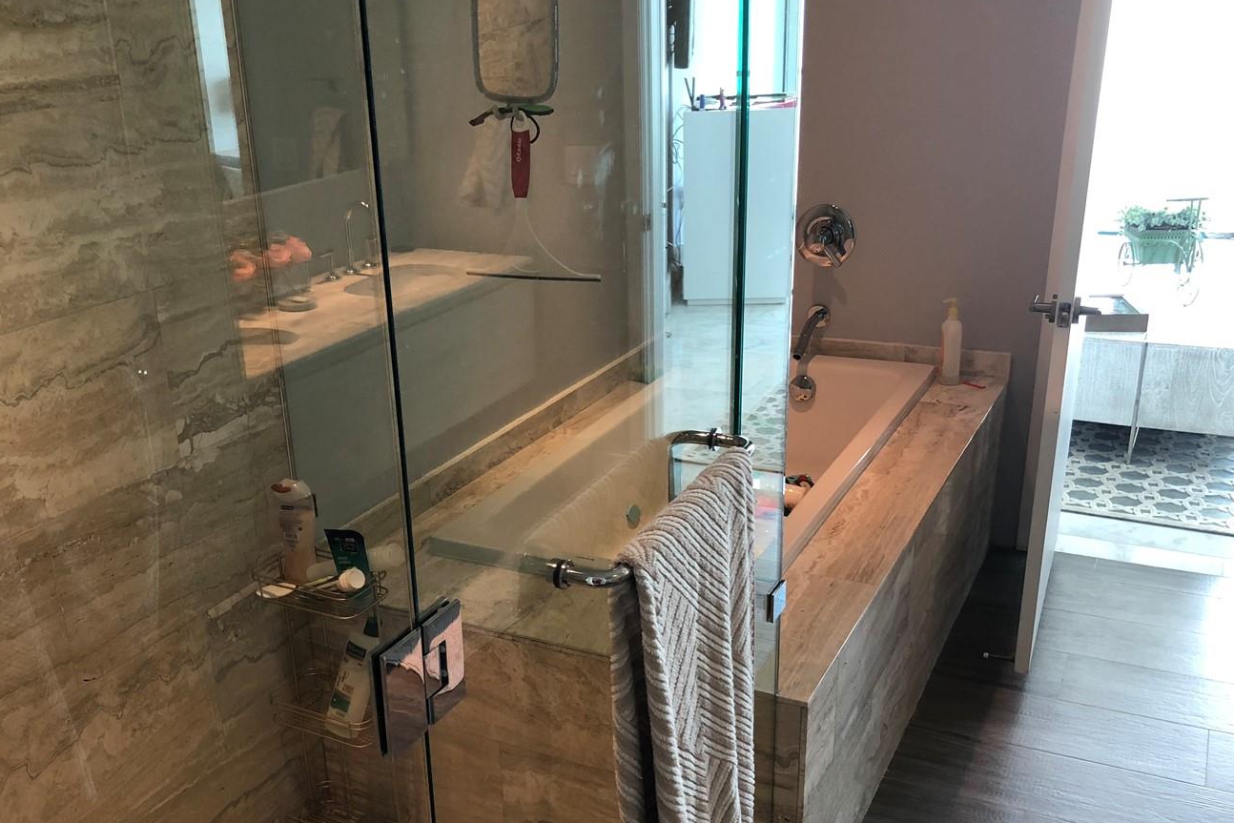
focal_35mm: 36
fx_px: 1234
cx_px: 529
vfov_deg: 36.7
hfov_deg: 52.9
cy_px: 499
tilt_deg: -21.9
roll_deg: +2.2
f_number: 1.8
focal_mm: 4
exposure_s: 1/15
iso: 40
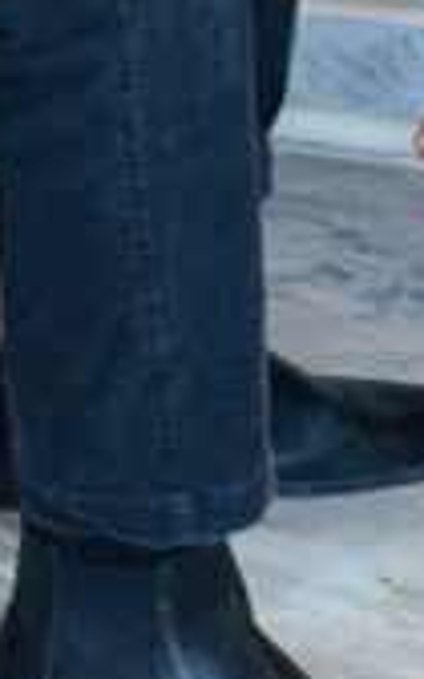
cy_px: -942
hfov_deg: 3.9
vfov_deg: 6.0
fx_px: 6194
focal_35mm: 335
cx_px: 214
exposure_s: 1/50
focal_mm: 5.96
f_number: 1.6
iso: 64
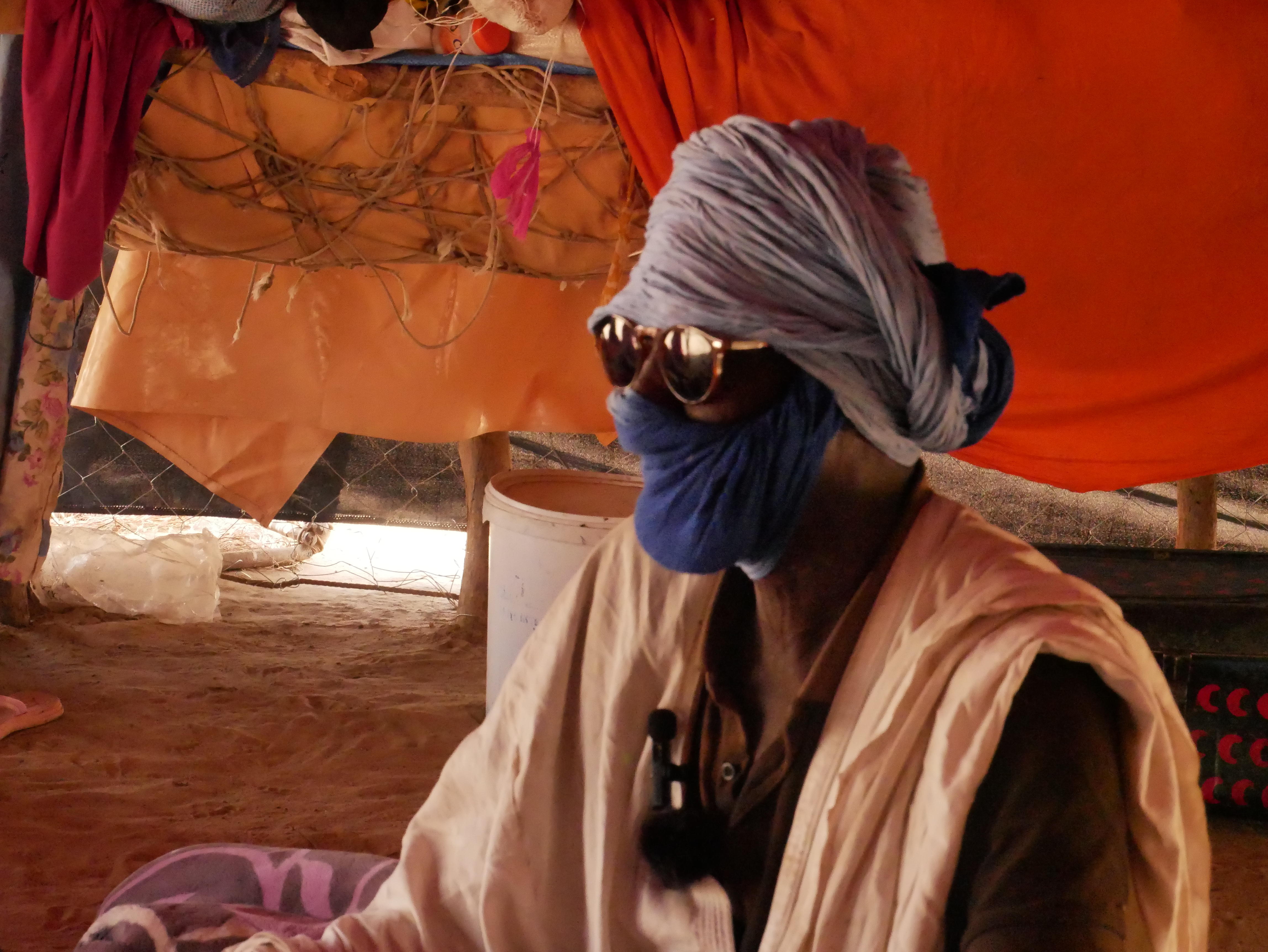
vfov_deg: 22.3
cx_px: 634
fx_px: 2419
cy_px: 476
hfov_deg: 29.4
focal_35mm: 66
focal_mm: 33
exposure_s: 1/400
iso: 6400
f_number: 10
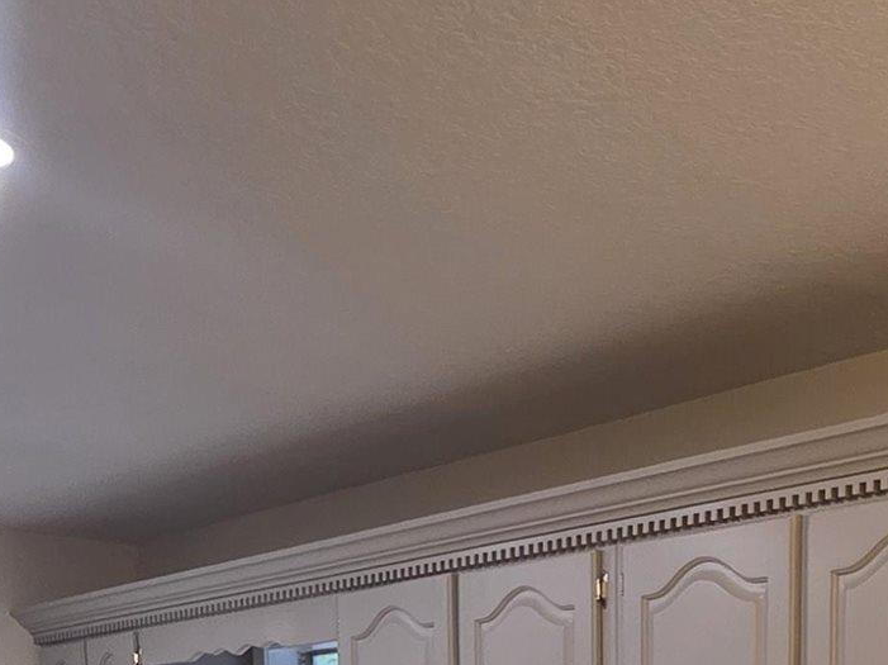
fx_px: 1461
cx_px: 775
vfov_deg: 20.9
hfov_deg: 32.4
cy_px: 1053
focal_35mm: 57
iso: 200
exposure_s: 1/120
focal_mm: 2.2
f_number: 1.9
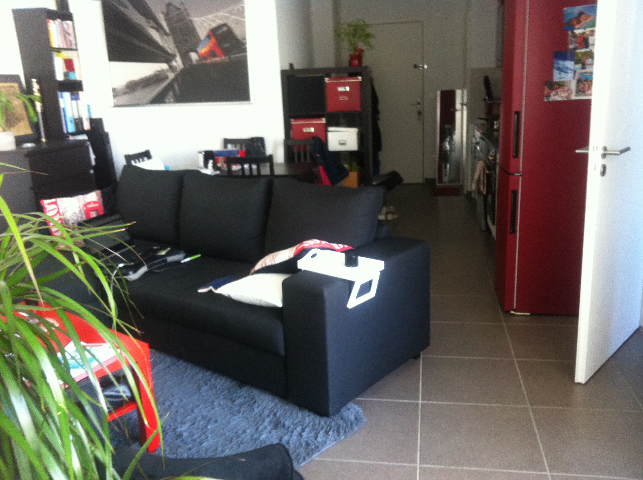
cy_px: 240
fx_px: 649
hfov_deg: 52.7
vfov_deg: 40.6
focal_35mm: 35
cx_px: 322
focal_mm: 3.85
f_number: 2.8
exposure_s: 1/15
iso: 160
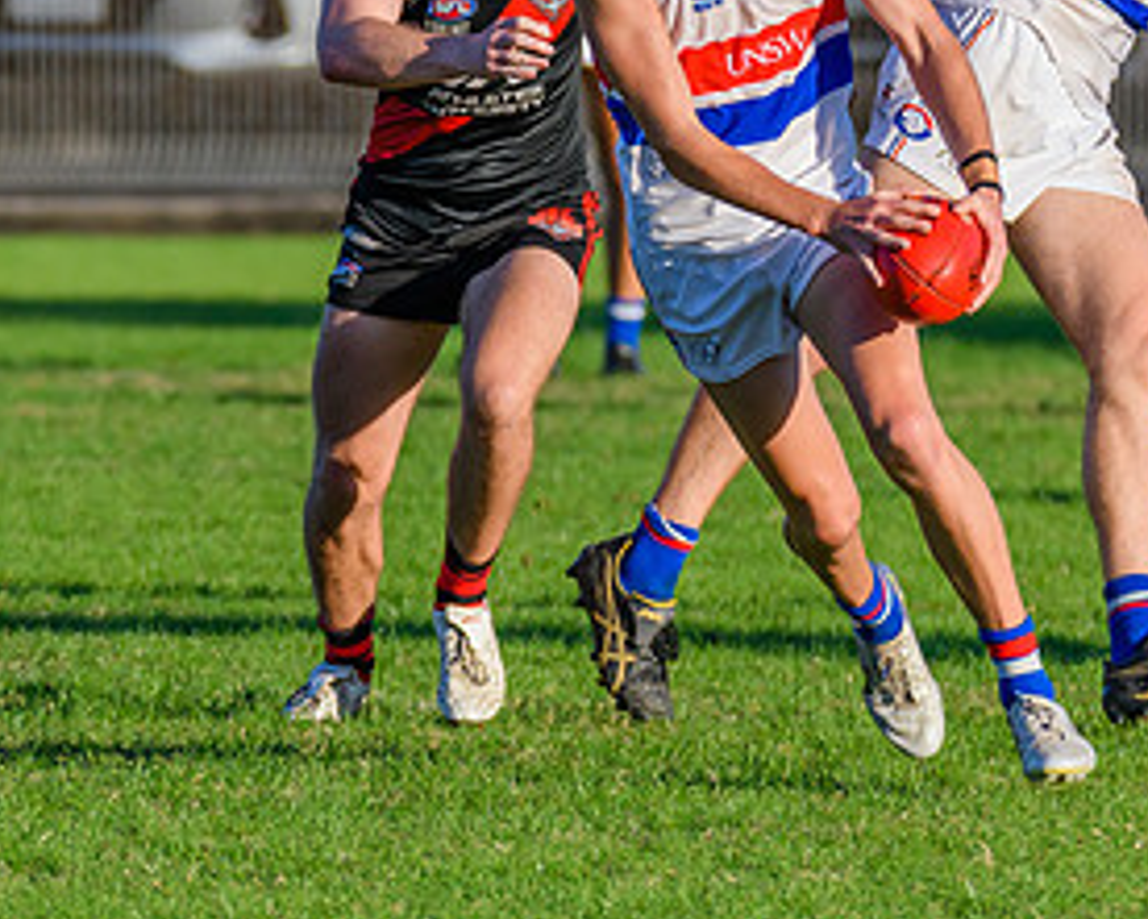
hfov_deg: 1.9
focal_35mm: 1010
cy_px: 376
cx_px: 552
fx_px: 34328
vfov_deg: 1.5
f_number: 5.6
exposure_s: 1/2000
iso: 800
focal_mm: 320
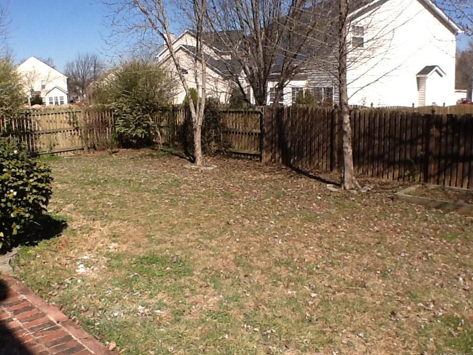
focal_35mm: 45
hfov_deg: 42.1
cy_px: 180
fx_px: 615
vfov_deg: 32.2
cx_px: 232
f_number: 2.4
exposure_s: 1/1274
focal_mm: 2.03
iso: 40
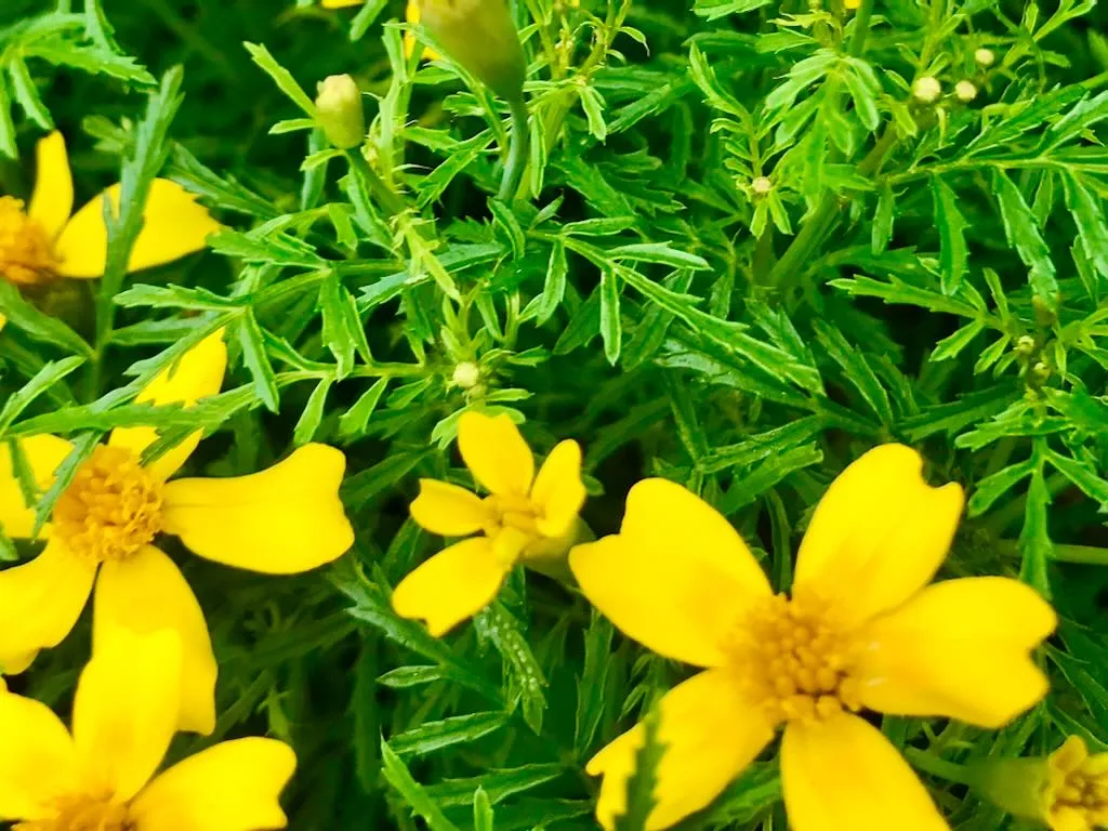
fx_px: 896
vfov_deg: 49.7
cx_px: 554
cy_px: 416
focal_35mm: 28
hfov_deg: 63.4
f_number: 1.8
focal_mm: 3.99
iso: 20
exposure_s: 1/312
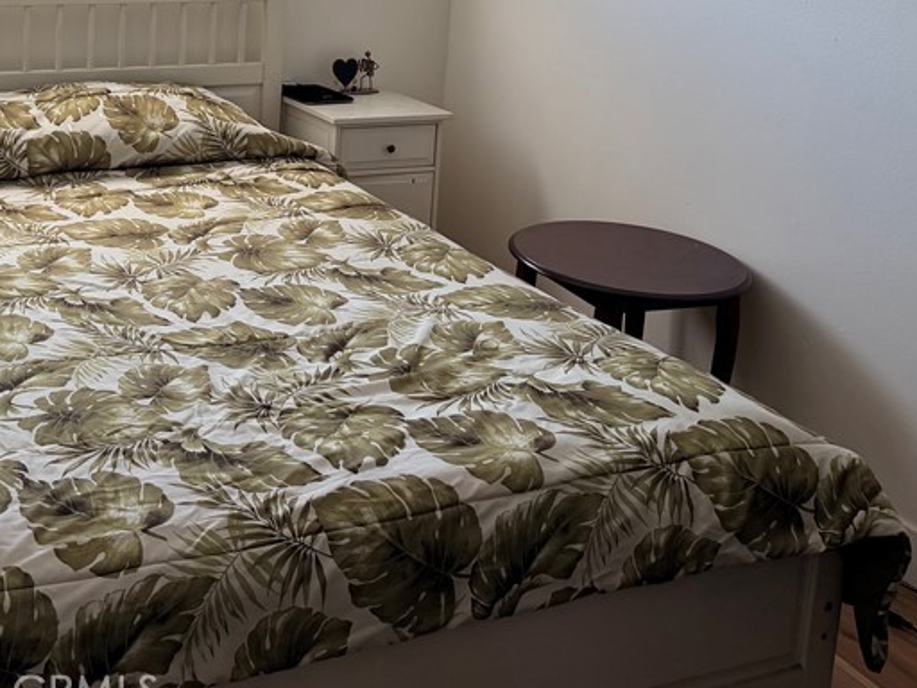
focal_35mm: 48
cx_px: 127
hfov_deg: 37.6
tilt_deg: -8.6
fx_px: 1272
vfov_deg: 28.7
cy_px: 29
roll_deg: -1.4
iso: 100
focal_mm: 6.76
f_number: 1.78
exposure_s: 1/598
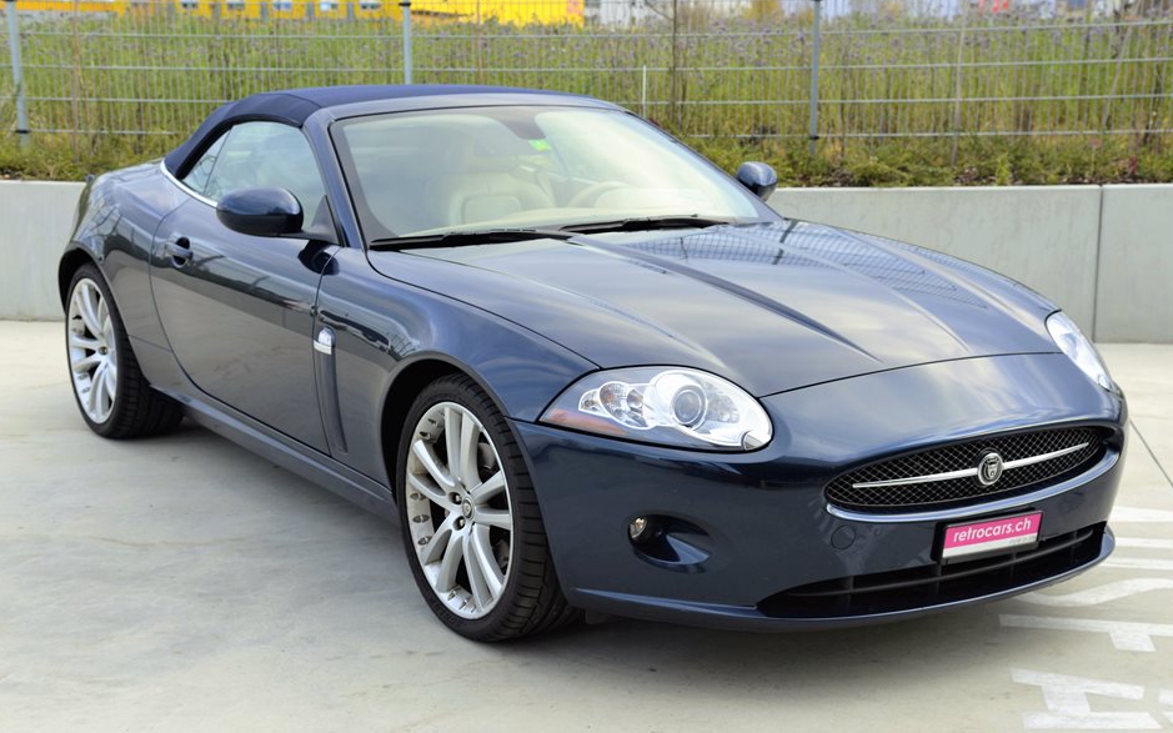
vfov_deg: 24.9
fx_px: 1662
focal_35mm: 52
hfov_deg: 38.9
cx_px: 587
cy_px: 395
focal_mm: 50
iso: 280
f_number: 5.6
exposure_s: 1/125
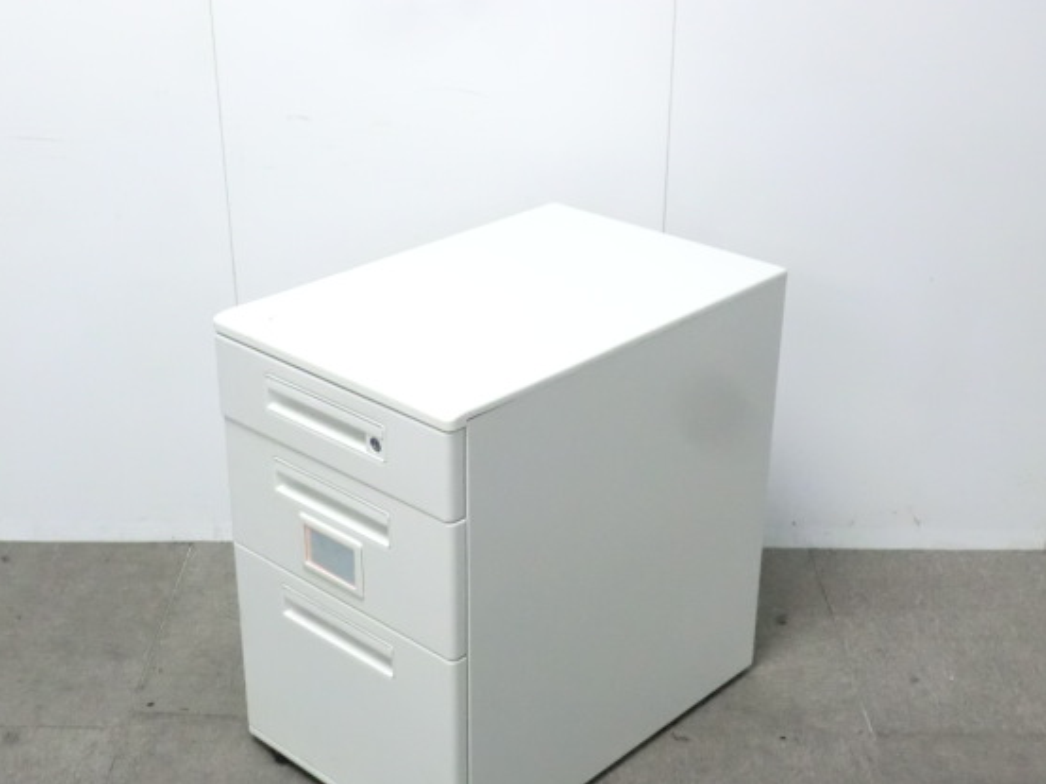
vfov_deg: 28.0
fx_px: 1571
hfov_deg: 36.8
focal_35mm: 52
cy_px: 438
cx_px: 504
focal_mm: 8.2
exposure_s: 1/30
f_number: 4.3
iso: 800
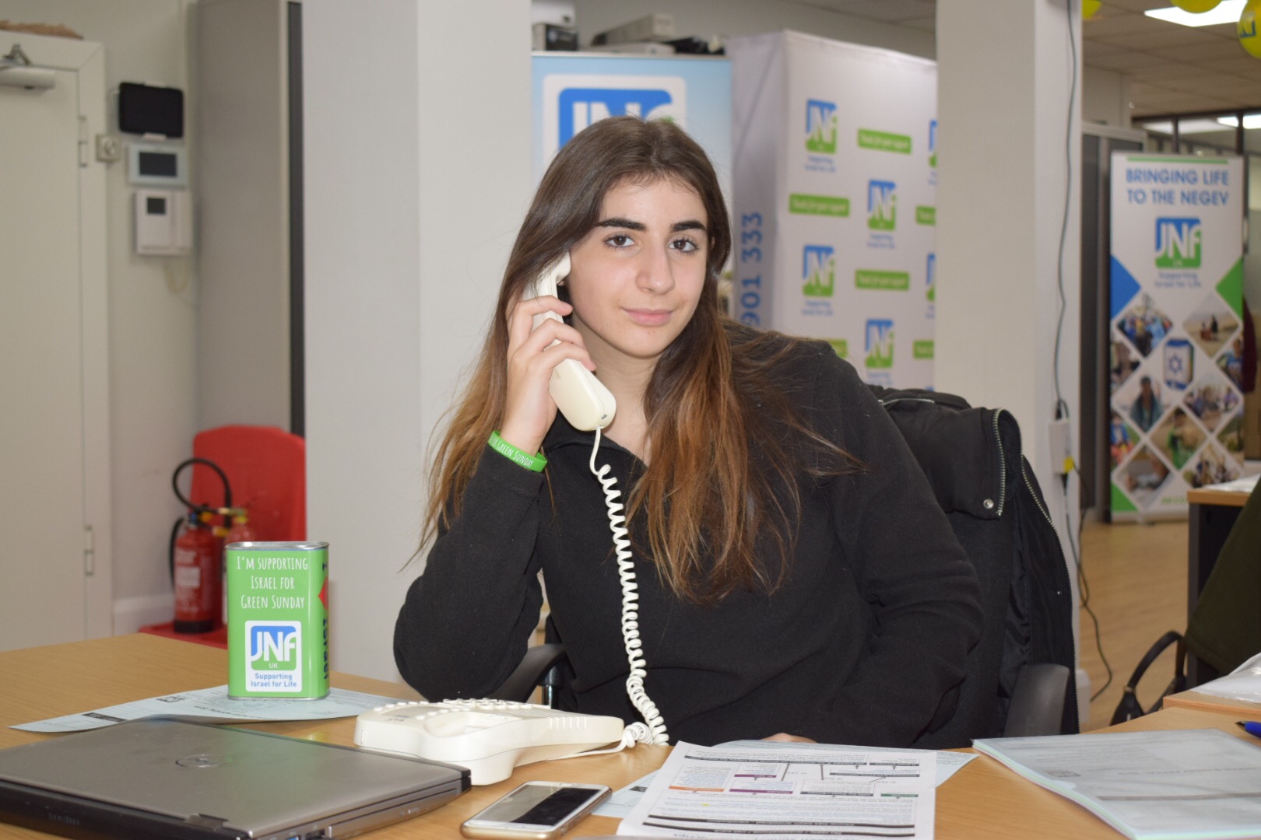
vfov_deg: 26.5
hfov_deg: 38.9
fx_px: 1786
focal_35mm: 51
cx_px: 630
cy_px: 420
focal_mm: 34
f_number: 5
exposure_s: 1/100
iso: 800
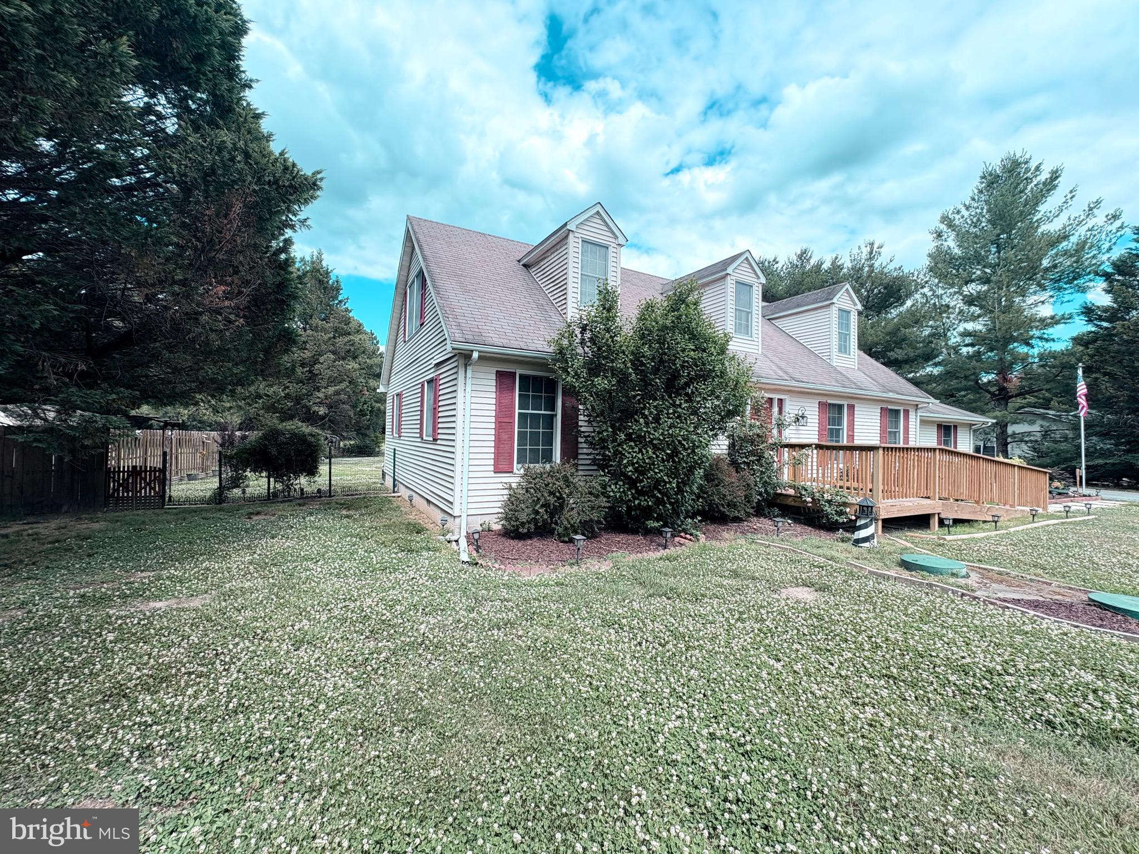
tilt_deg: +1.3
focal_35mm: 14
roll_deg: -2.1
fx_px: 461
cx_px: 570
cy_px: 427
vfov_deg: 85.7
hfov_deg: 102.1
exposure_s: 1/405
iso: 50
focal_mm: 2.22
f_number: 2.2
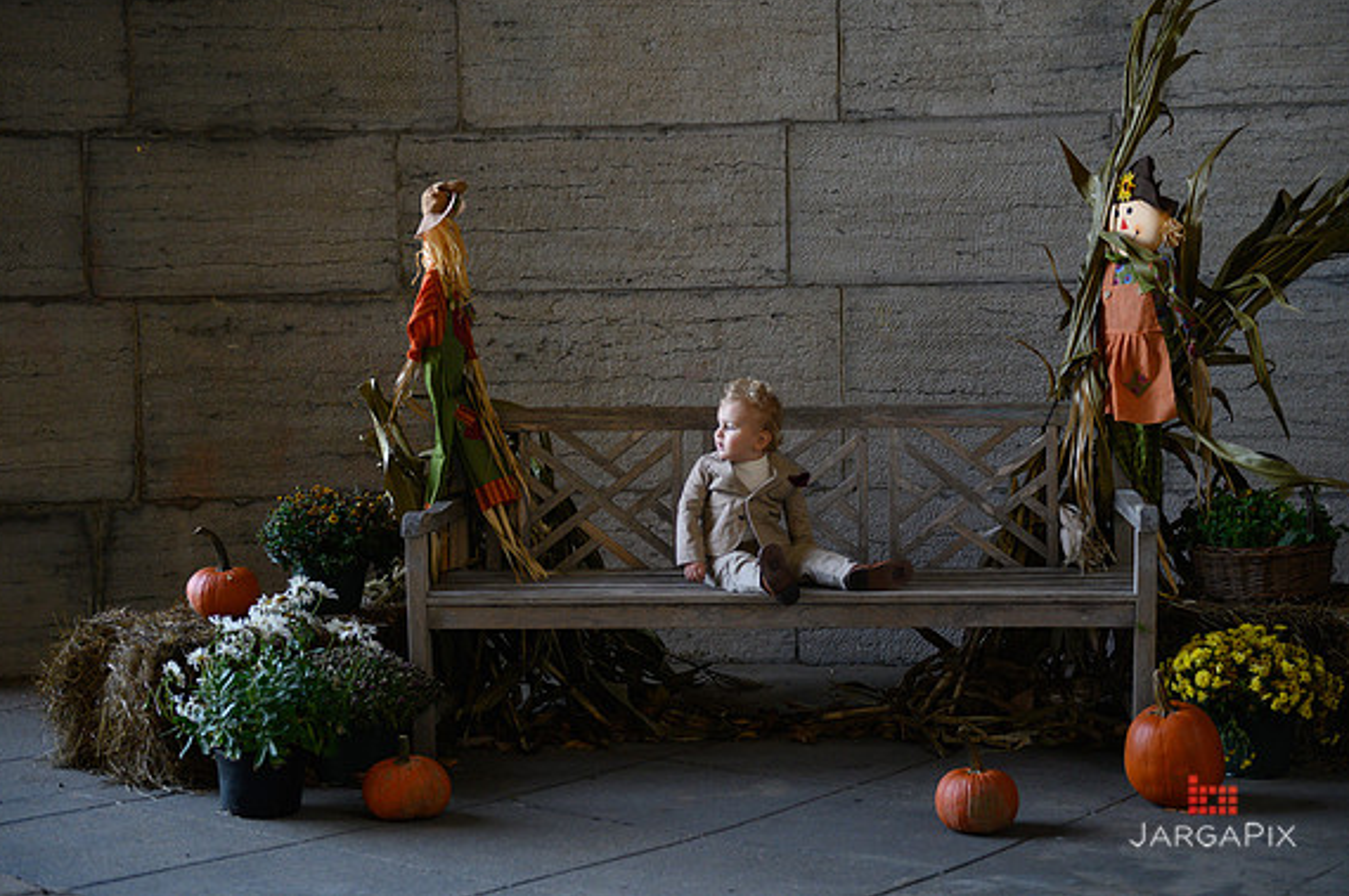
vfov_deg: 23.7
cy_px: 442
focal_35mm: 57
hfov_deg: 35.1
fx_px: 2134
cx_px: 670
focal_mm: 56
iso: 2000
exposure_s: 1/800
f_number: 3.2
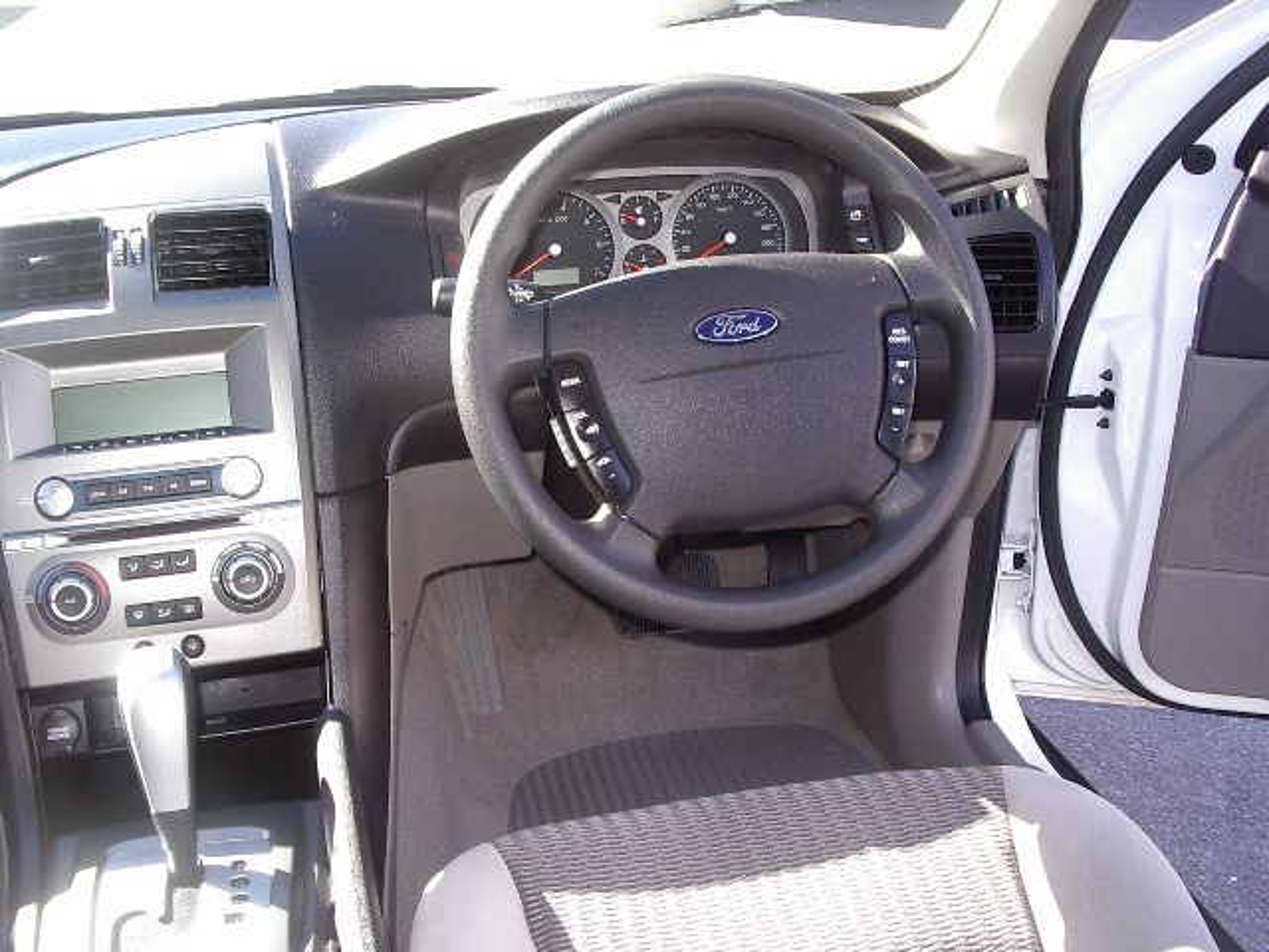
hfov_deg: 49.0
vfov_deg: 37.7
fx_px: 1393
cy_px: 476
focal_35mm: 38
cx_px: 634
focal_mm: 5.8
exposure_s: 1/60
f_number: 4.8
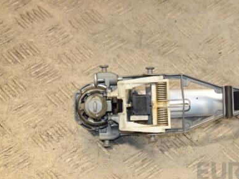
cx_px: 185
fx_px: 780
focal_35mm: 113
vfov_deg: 13.1
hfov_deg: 17.3
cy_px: 89
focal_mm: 50
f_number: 6.3
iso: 800
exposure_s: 1/200
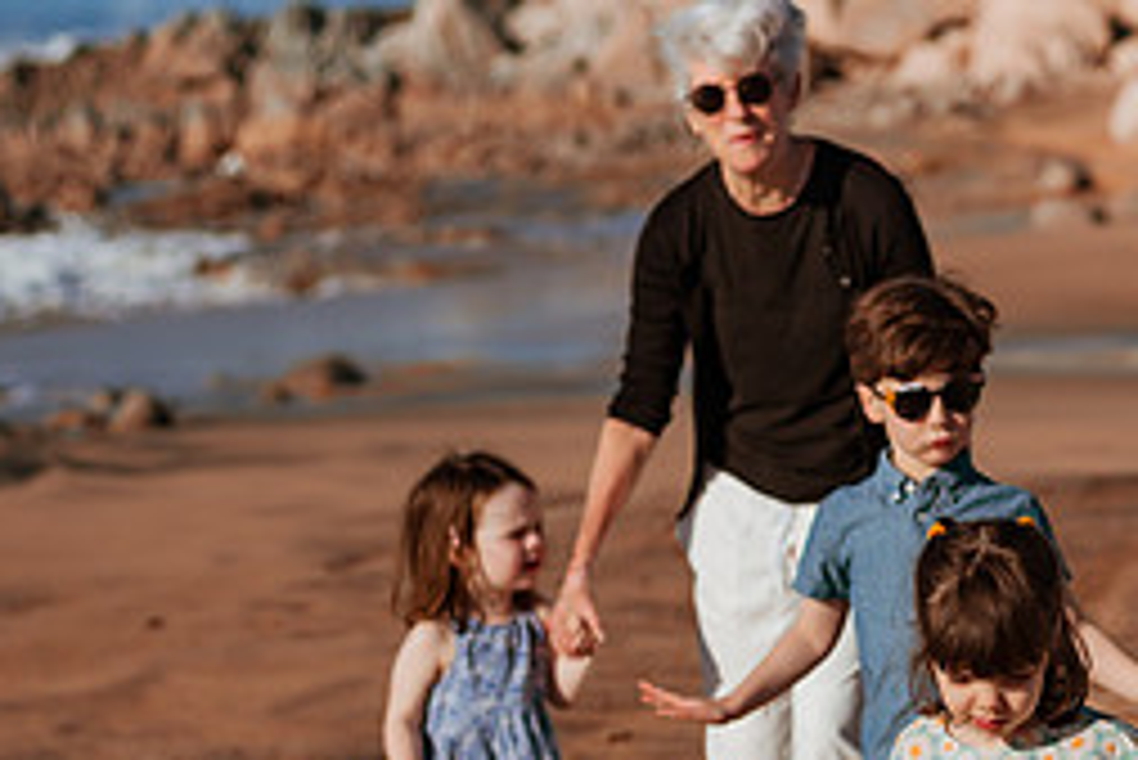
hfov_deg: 15.3
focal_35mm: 133
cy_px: 654
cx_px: 967
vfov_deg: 10.3
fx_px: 4207
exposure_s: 1/8000
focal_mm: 58
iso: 50
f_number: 3.2
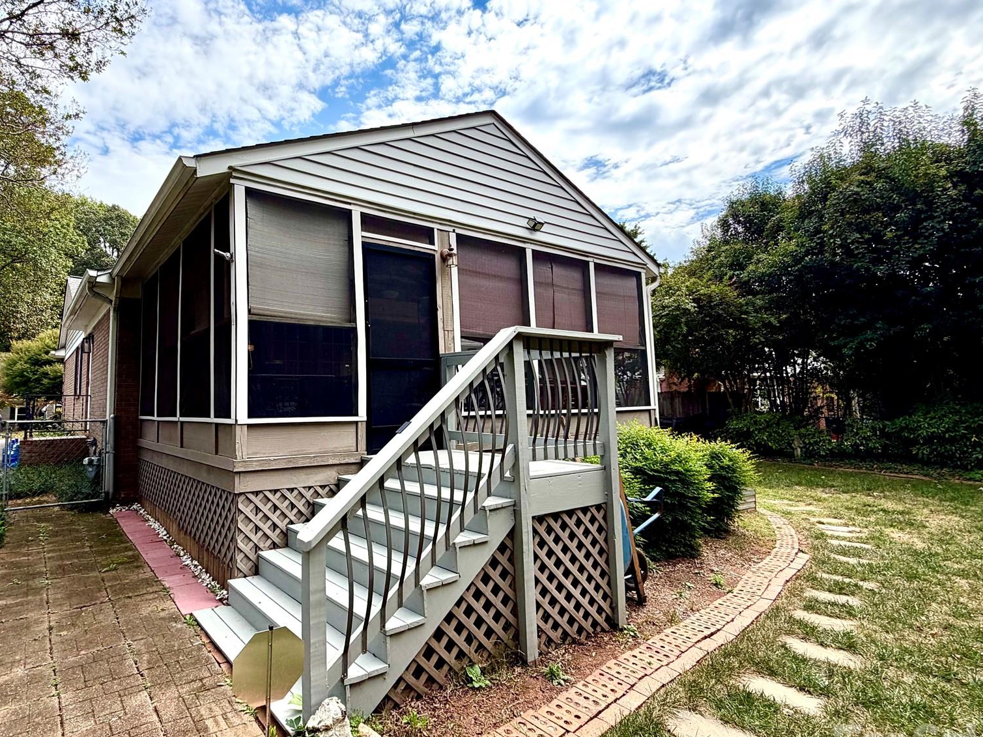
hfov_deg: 83.4
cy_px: 346
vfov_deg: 68.6
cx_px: 382
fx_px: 540
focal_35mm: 19
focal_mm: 2.22
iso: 25
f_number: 2.2
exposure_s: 1/1189
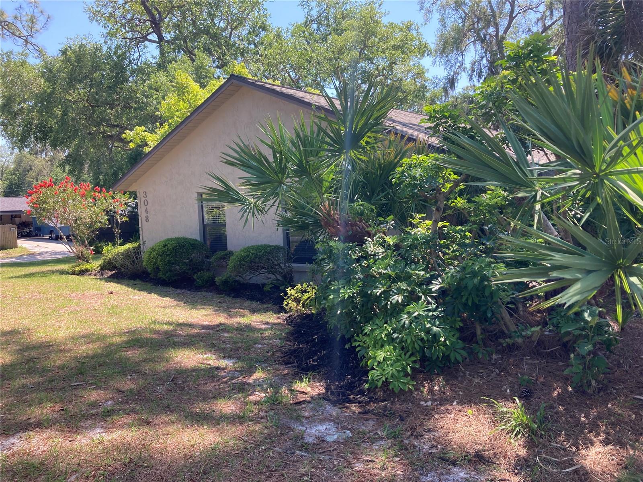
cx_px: 322
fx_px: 520
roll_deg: +2.2
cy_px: 241
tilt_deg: -2.0
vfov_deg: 49.7
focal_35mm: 28
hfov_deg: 63.4
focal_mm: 3.99
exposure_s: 1/306
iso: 20
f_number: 1.8
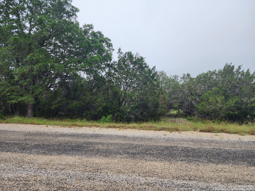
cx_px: 128
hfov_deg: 73.9
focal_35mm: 23
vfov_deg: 58.9
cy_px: 96
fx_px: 169
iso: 12
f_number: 1.8
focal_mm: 6.4
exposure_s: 1/403
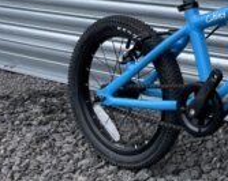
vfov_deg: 20.8
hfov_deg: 22.6
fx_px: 492
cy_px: 49
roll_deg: +1.9
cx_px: 315
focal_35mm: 73
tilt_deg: -16.0
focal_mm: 4.2
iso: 32
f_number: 1.6
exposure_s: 1/979
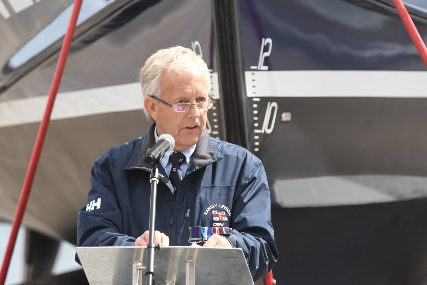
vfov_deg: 3.0
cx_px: 214
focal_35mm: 465
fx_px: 5515
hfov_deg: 4.4
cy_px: 142
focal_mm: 310
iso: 640
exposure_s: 1/1250
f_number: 5.6
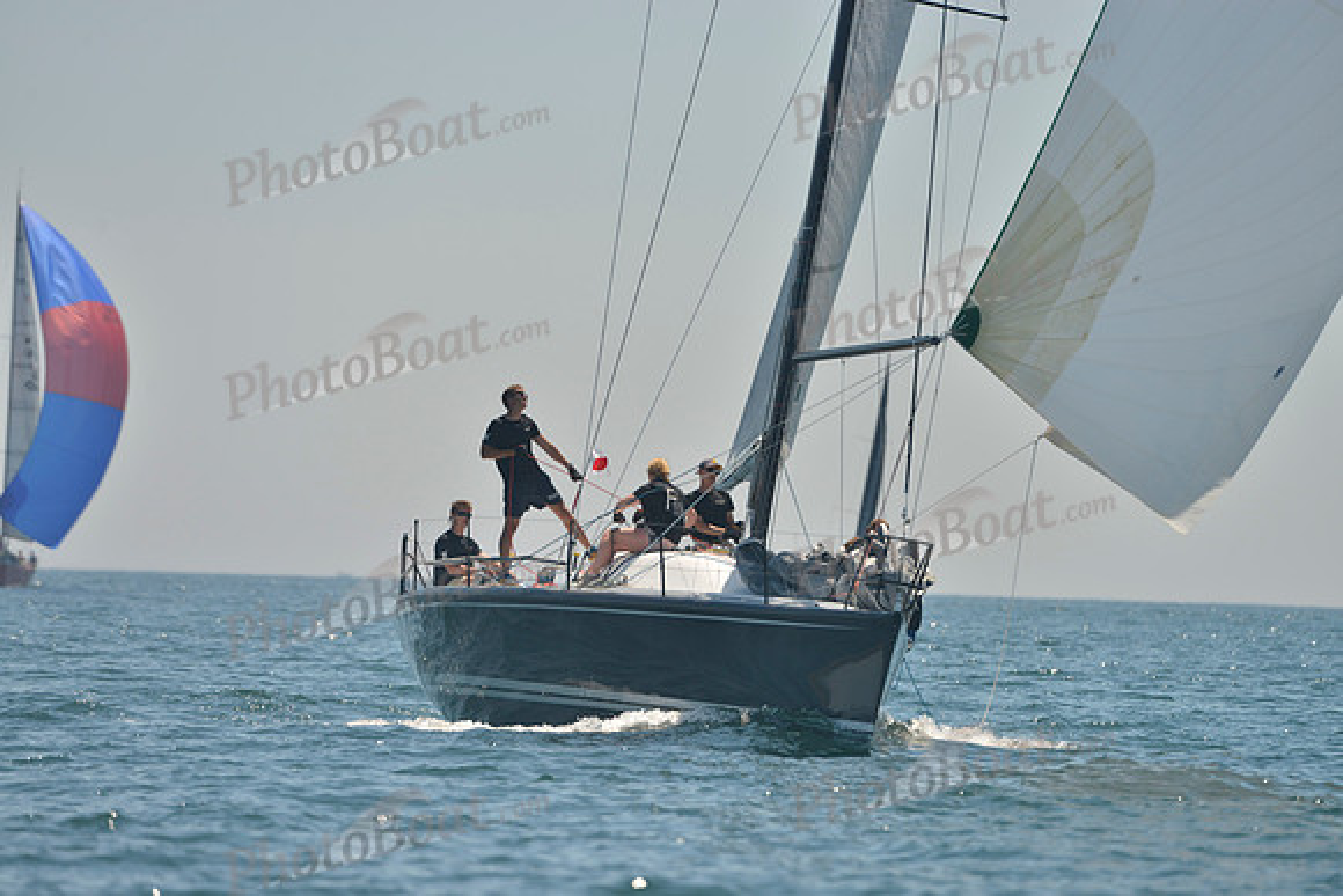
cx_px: 672
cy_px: 448
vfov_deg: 3.4
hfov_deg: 5.2
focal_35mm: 400
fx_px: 14925
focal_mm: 400
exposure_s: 1/1250
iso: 200
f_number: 6.3
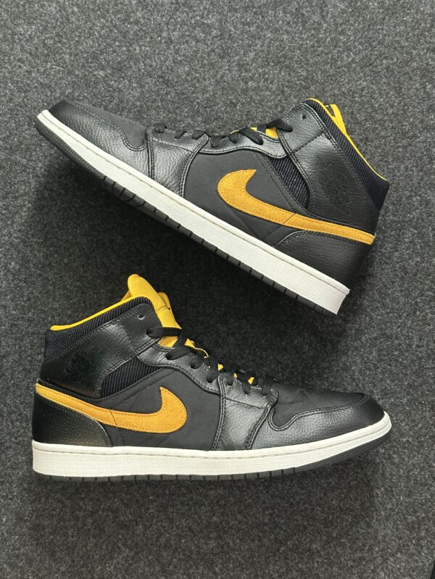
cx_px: 218
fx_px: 804
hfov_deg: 30.3
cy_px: 290
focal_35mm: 48
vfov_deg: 39.6
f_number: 1.78
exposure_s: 1/34
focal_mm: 6.86
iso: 400
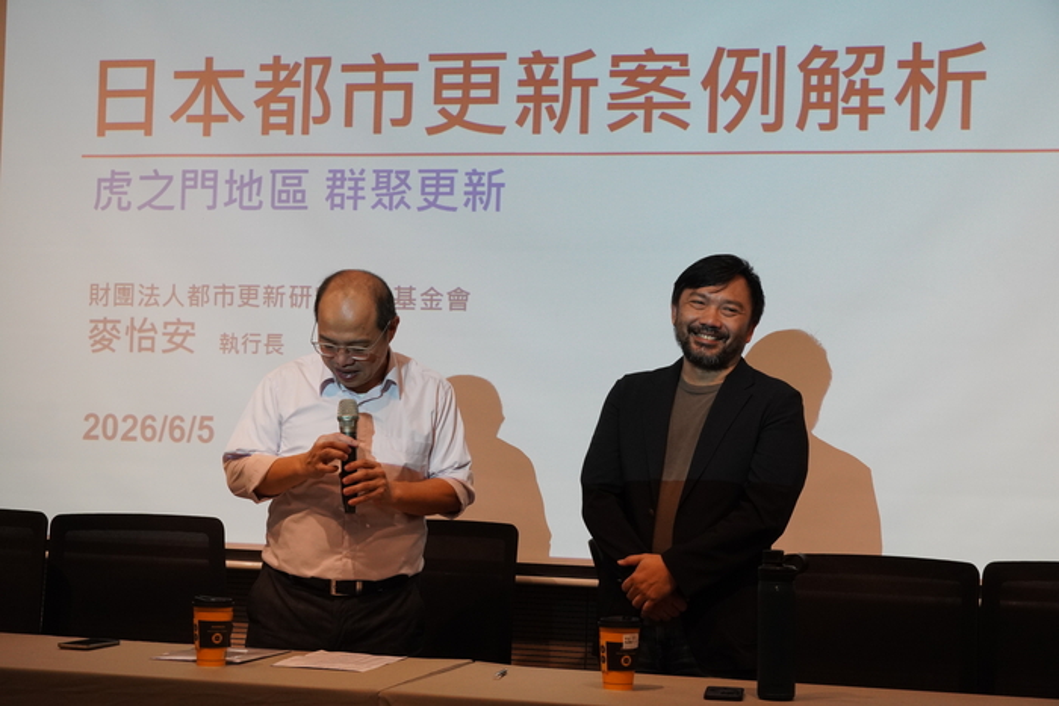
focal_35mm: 69
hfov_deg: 29.2
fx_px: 2030
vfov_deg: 19.7
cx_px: 530
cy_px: 353
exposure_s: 1/160
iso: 1250
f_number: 8
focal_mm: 46
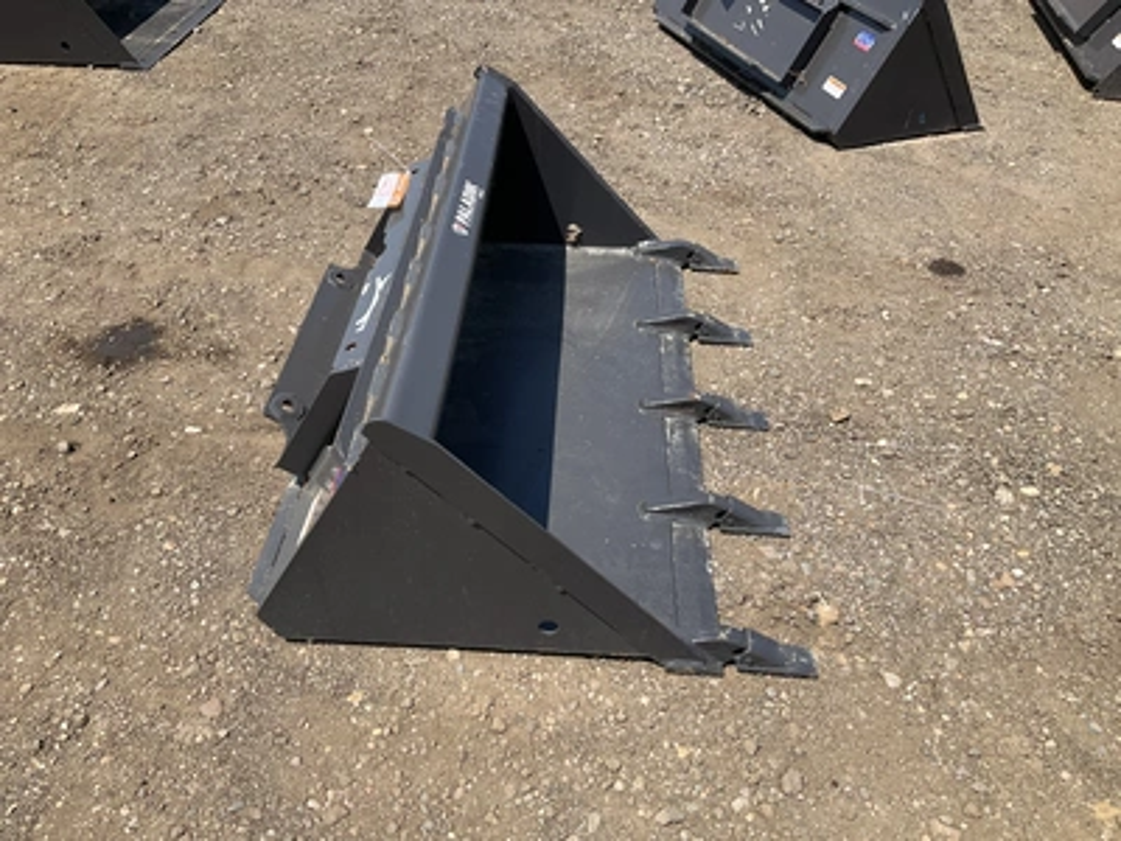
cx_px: 560
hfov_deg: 61.7
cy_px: 420
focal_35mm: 29
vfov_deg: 48.2
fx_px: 939
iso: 25
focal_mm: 3
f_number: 1.8
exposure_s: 1/1412
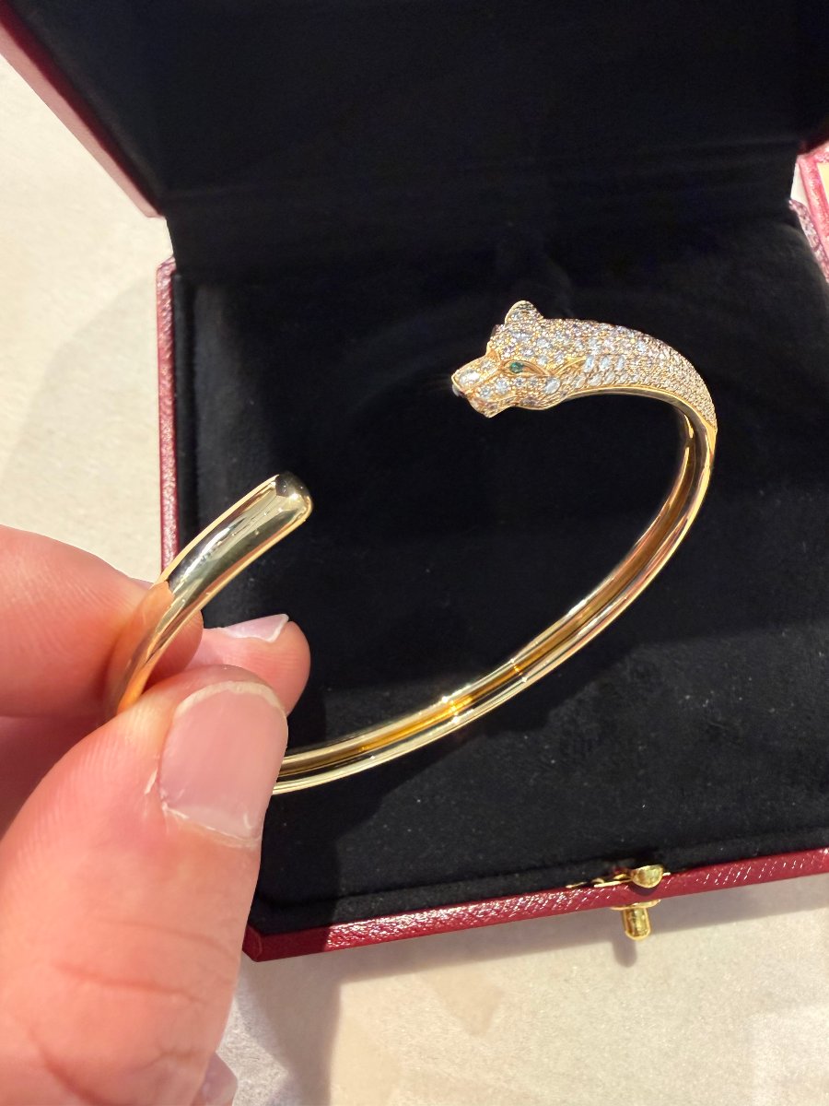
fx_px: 766
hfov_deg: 56.8
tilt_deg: -66.4
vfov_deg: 71.6
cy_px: 553
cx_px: 414
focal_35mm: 24
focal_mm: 2.22
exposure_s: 1/50
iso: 250
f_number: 2.2
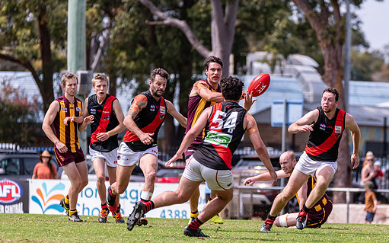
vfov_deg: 2.9
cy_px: 161
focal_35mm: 445
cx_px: 232
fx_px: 4716
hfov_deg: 4.7
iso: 800
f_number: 6.3
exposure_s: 1/2500
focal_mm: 350
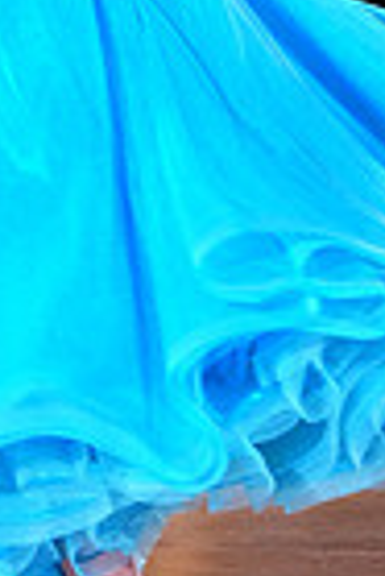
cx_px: -362
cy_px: -356
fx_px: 12496
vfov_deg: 2.6
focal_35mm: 781
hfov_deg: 1.8
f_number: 5.6
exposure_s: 1/400
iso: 8000
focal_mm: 187
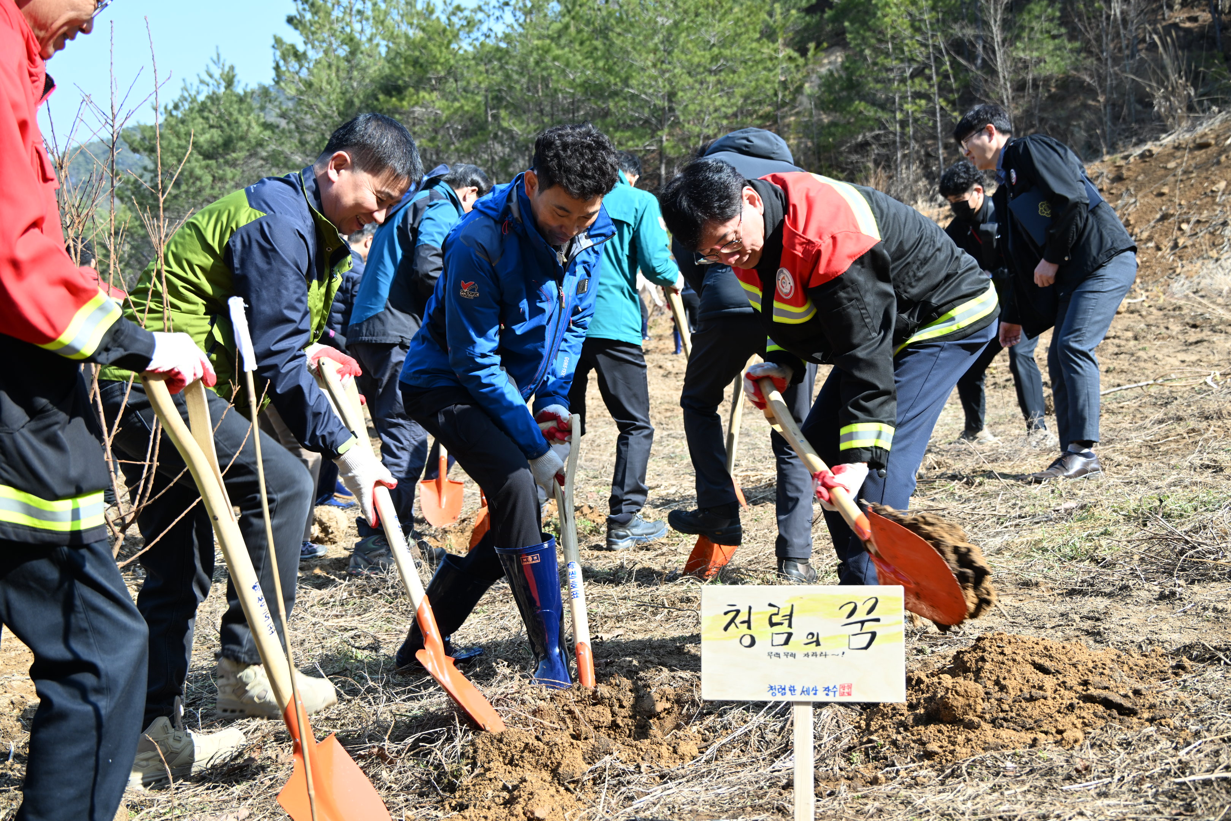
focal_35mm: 47
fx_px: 1607
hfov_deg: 41.9
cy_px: 410
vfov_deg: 28.6
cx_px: 616
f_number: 6.3
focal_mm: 47
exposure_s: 1/160
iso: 160
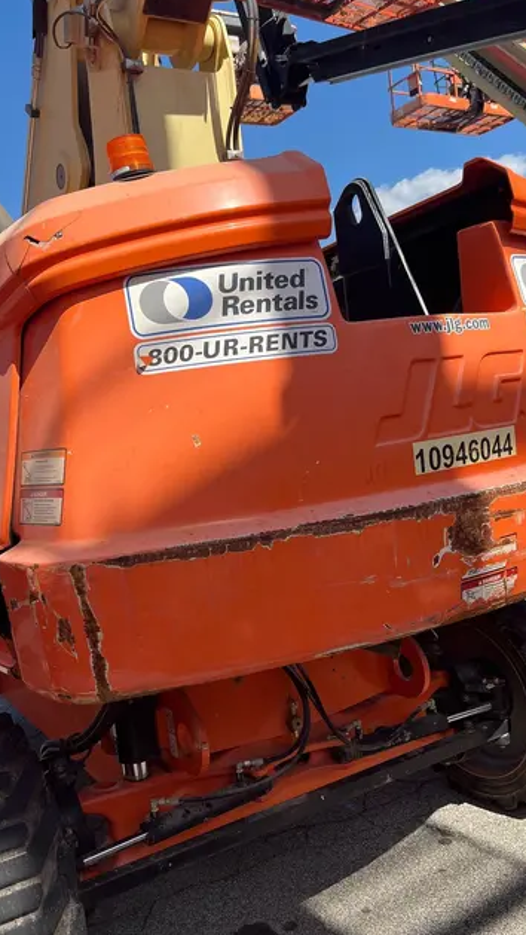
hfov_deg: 35.6
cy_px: 500
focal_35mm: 33
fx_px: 818
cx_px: 218
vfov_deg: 59.4
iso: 50
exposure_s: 1/2179
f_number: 1.6
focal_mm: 5.1
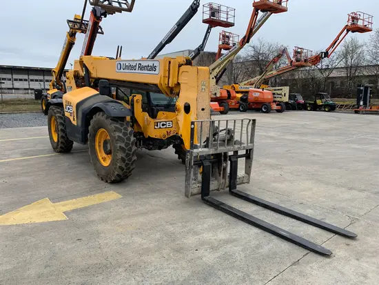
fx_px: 285
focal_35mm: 26
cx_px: 190
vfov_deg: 53.1
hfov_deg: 67.3
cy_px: 142
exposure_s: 1/692
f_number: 1.8
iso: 25
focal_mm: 4.25
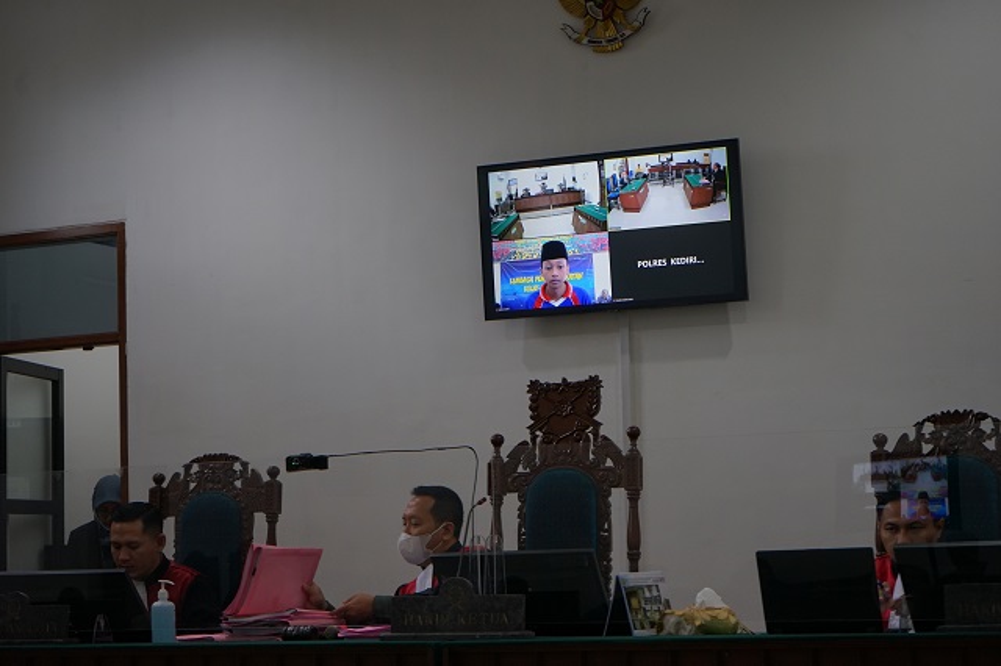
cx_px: 500
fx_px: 1945
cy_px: 333
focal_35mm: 70
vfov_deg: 19.4
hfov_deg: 28.9
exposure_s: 1/80
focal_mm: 70
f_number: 5.6
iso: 800
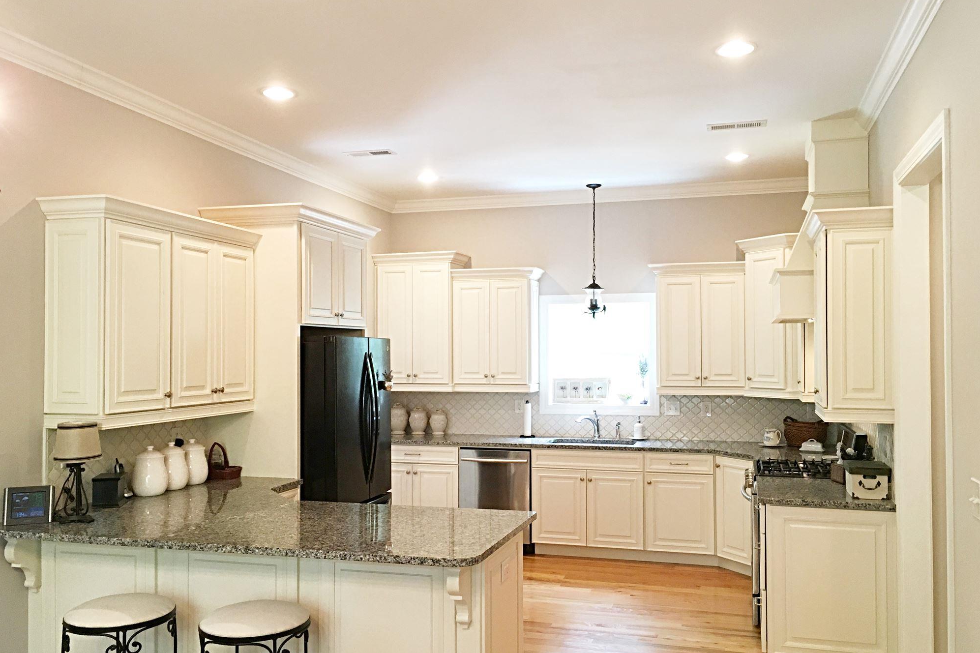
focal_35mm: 31
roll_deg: +0.3
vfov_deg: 42.3
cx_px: 494
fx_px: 844
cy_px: 341
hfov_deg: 60.3
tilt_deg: +1.4
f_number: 2.2
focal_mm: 4.15
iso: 80
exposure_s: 1/30
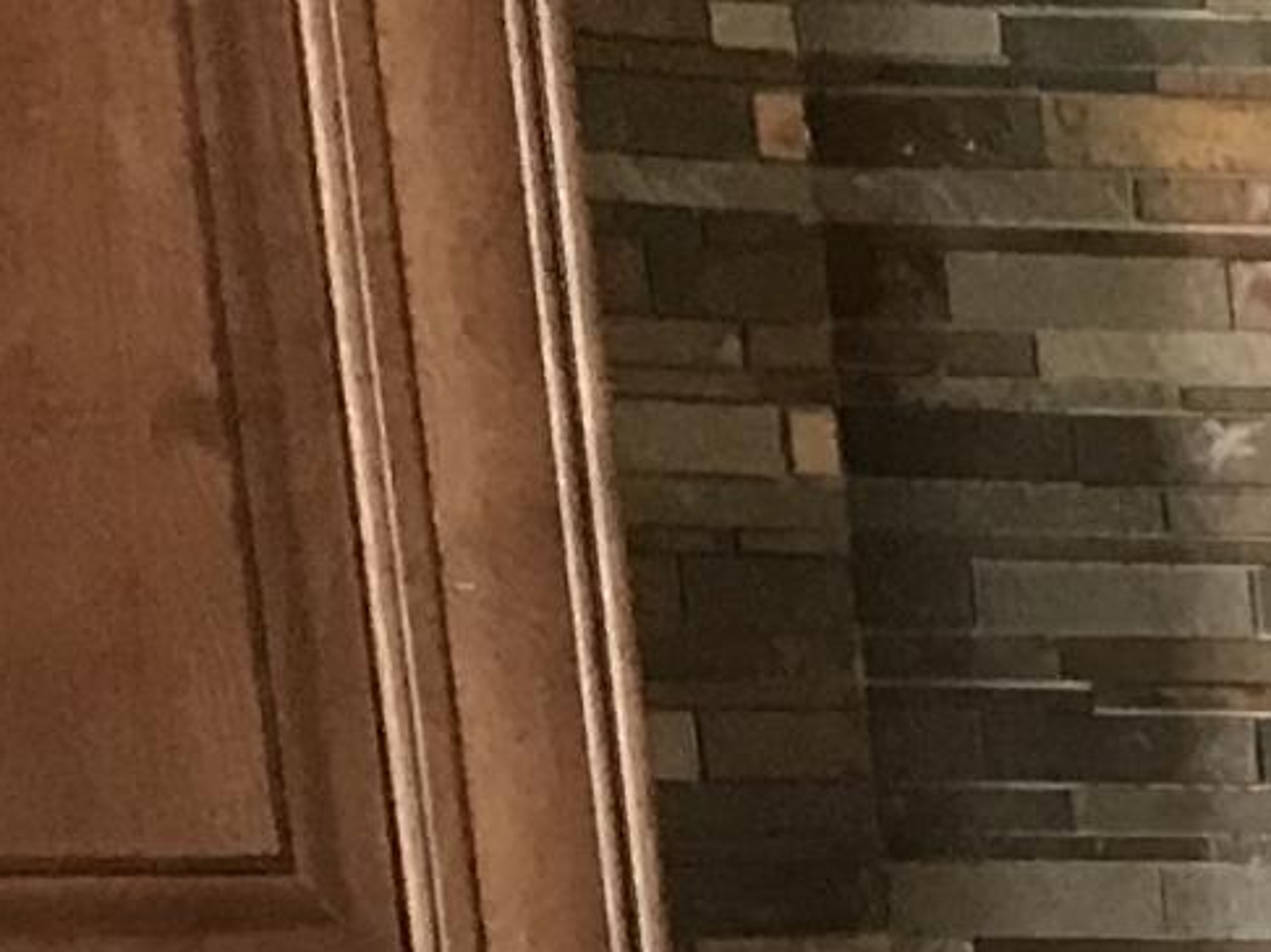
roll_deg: +0.4
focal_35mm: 173
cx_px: 3410
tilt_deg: -18.3
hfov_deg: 9.6
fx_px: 6349
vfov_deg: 7.6
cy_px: 2733
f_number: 1.8
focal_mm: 3.99
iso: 40
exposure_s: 1/15
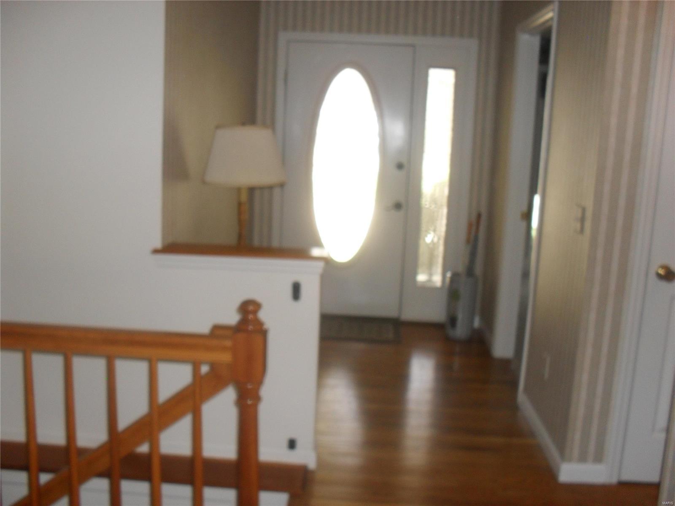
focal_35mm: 35
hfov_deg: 52.6
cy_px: 253
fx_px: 682
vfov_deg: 40.7
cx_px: 338
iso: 200
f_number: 3.2
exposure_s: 1/45
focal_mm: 6.3
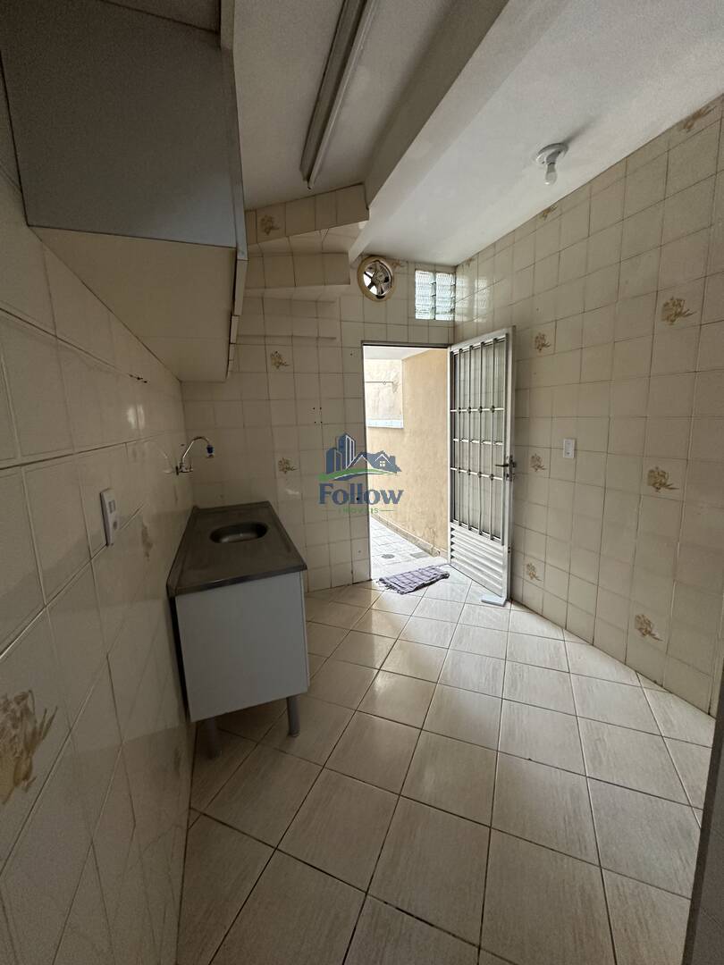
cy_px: 482
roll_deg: +1.5
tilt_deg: -8.8
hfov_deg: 85.7
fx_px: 390
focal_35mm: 14
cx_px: 362
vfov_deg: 102.1
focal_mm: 2.22
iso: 320
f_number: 2.2
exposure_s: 1/60
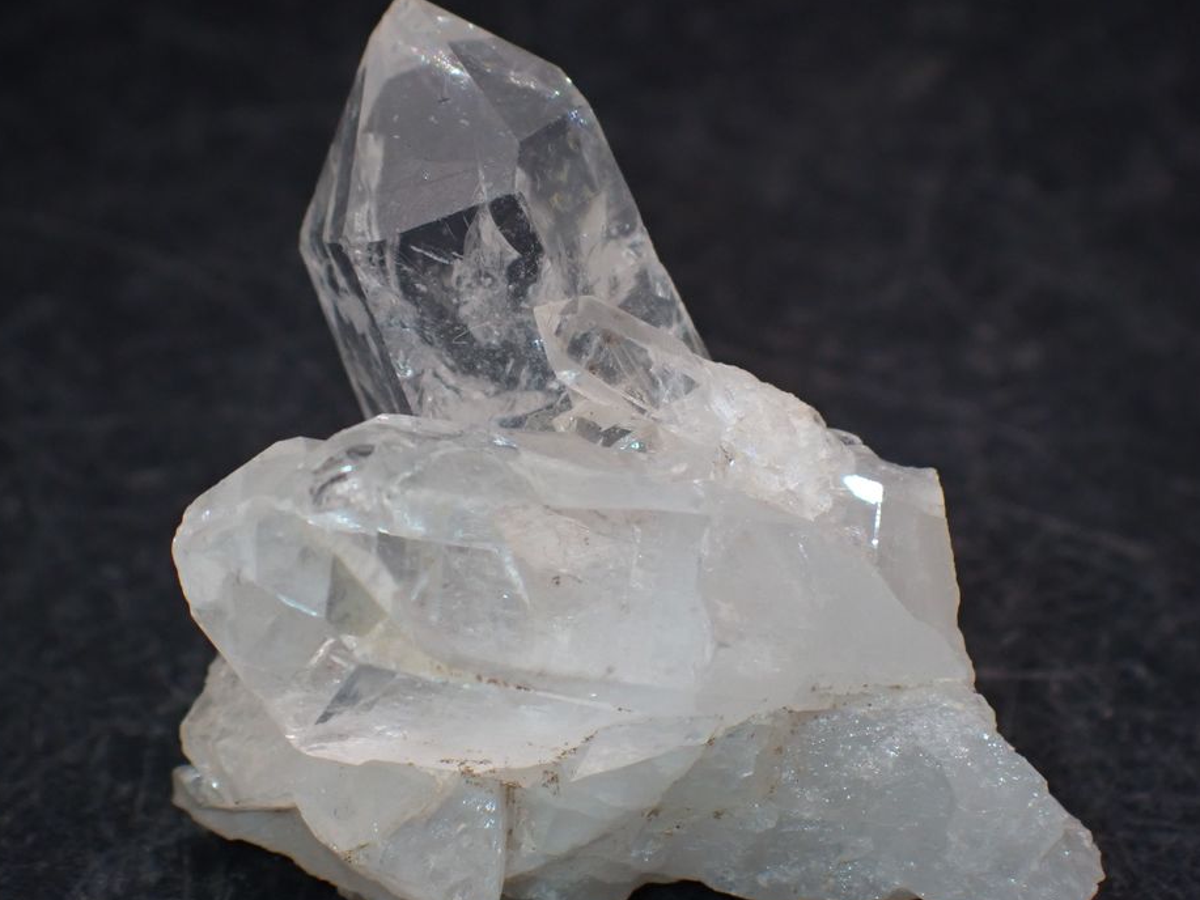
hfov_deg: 18.0
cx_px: 573
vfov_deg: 13.6
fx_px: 3779
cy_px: 441
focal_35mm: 109
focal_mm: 18
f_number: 14
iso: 250
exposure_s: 1/100
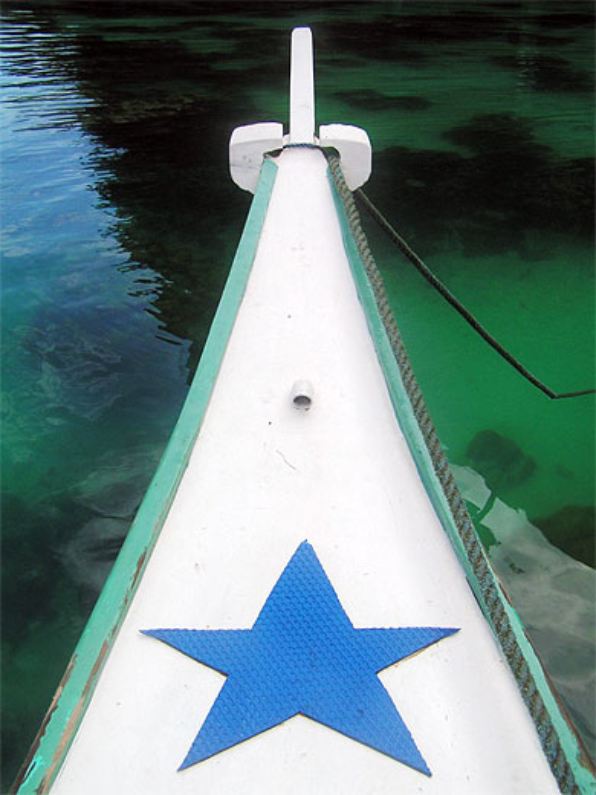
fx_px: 872
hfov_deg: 37.7
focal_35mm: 38
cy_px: 398
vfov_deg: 49.0
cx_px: 298
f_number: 4
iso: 50
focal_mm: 6.3
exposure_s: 1/640
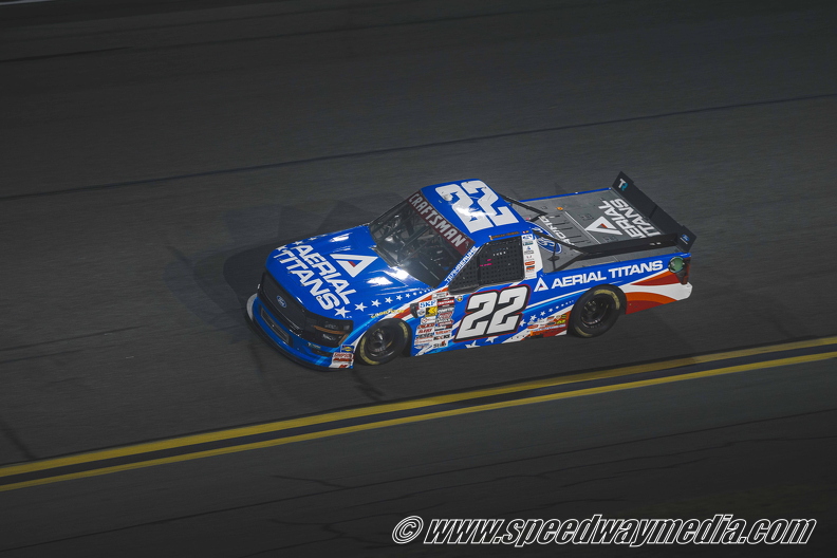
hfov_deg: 17.1
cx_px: 418
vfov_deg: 11.4
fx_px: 2790
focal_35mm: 120
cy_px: 279
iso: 1000
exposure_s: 1/320
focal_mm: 120
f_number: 2.8
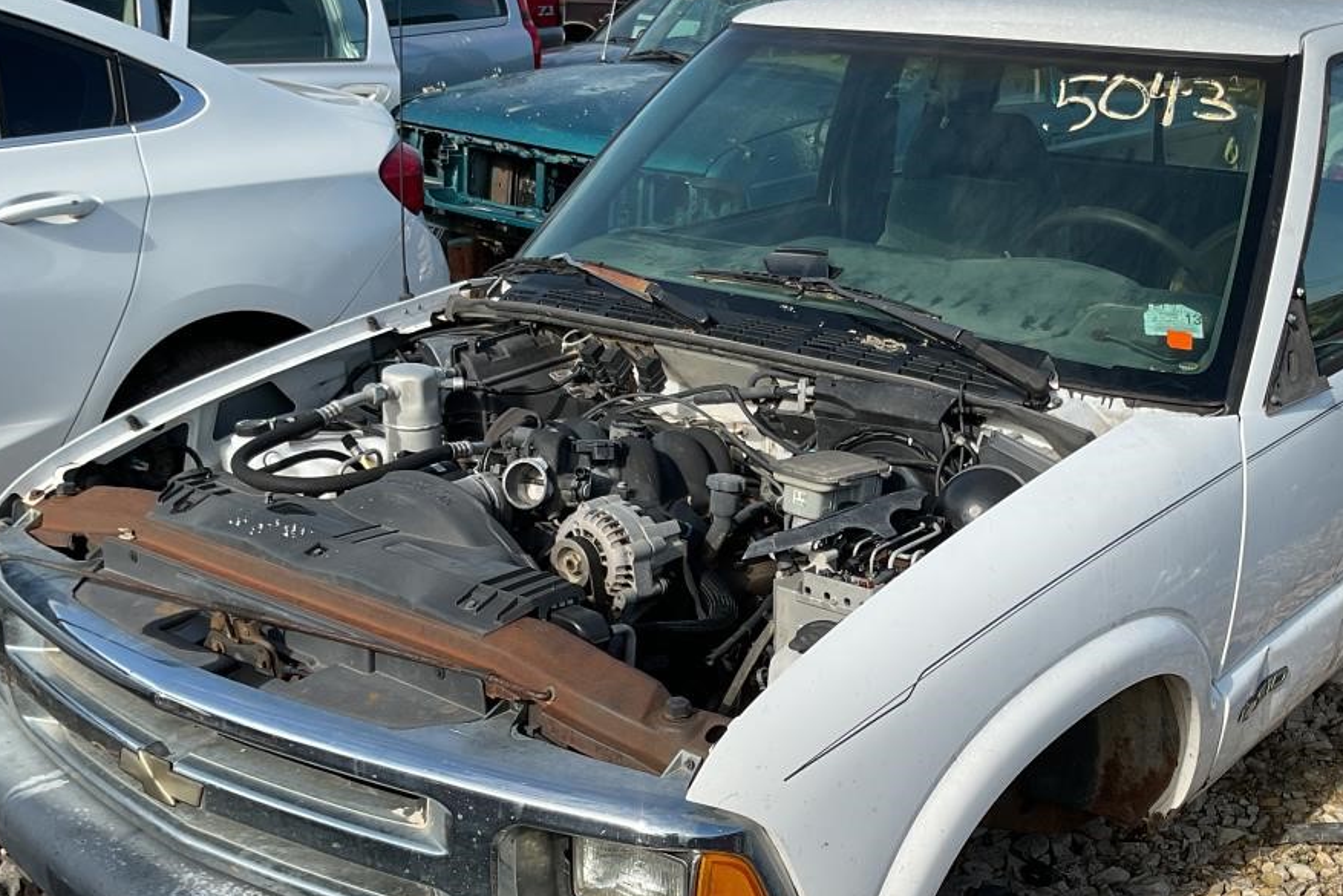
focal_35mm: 44
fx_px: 1642
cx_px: 865
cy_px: 619
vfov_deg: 30.2
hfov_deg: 44.0
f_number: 1.8
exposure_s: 1/1412
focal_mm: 3
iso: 16
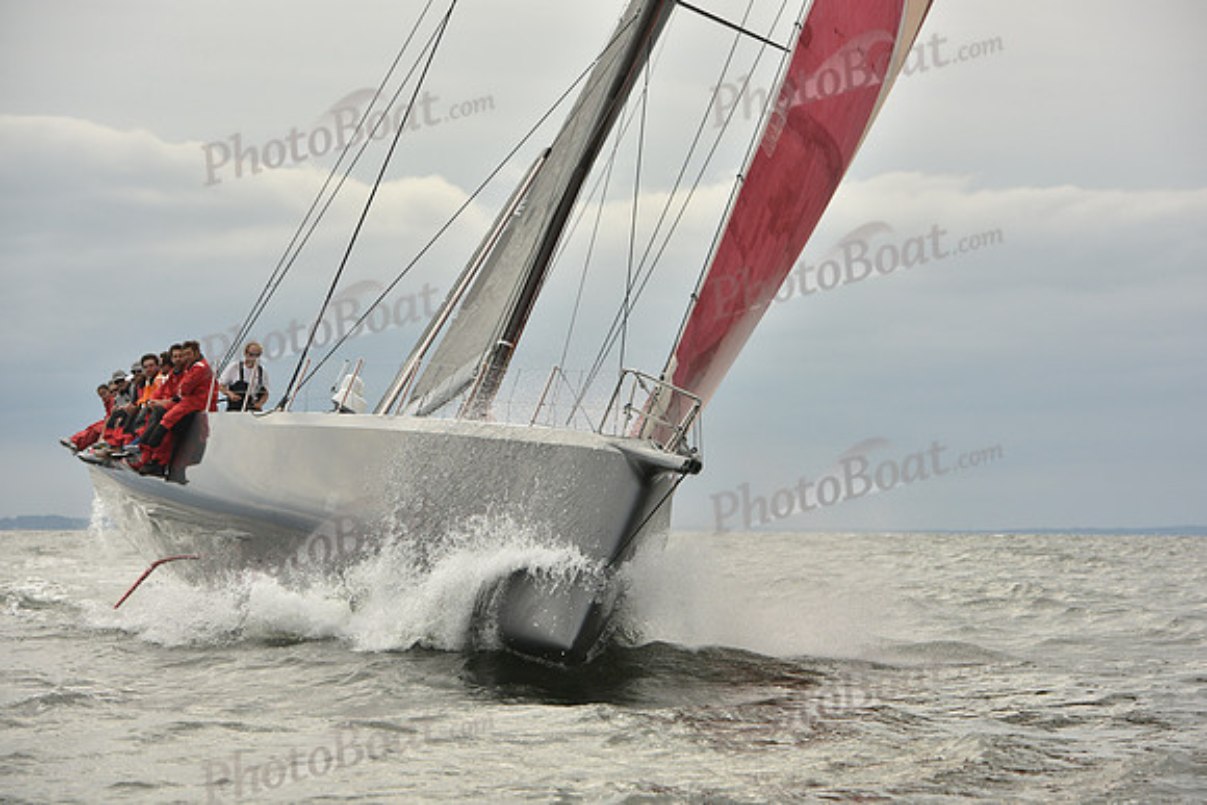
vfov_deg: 10.2
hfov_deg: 15.2
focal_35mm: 135
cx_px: 604
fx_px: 4527
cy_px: 402
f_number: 8
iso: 320
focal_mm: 135
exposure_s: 1/1250
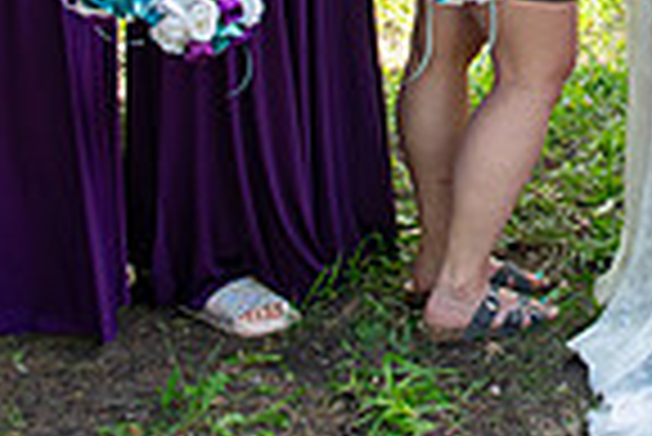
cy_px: -414
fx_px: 2085
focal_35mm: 115
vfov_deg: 11.0
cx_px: 768
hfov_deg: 17.0
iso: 250
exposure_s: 1/125
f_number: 5
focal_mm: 24
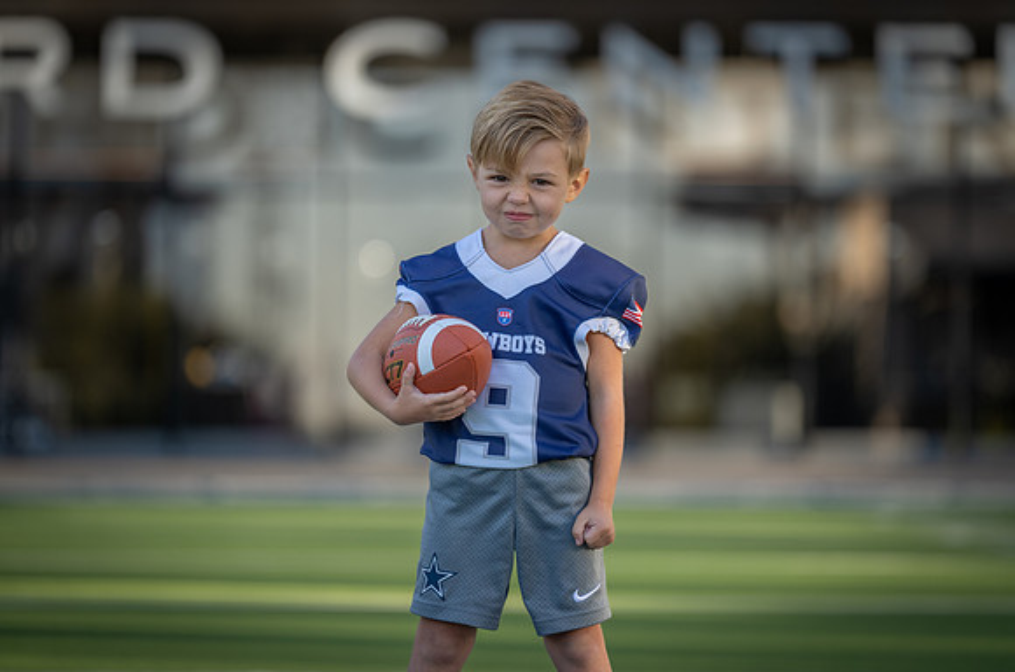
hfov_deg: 10.6
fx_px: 5489
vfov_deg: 7.0
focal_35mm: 195
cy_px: 321
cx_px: 507
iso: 100
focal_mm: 185
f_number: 2.8
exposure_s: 1/500
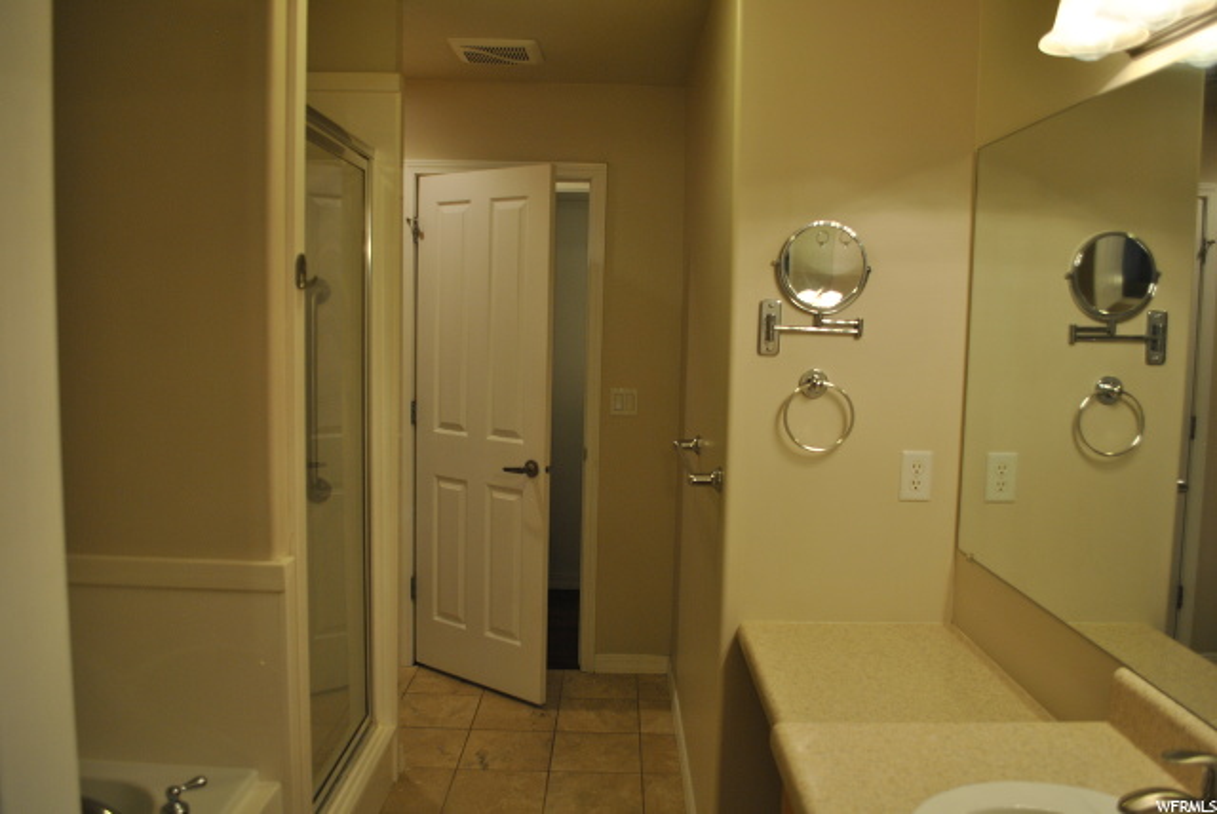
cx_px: 608
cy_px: 407
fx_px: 914
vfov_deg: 48.0
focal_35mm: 27
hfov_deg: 67.3
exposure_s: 1/30
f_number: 3.5
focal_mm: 18
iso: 200
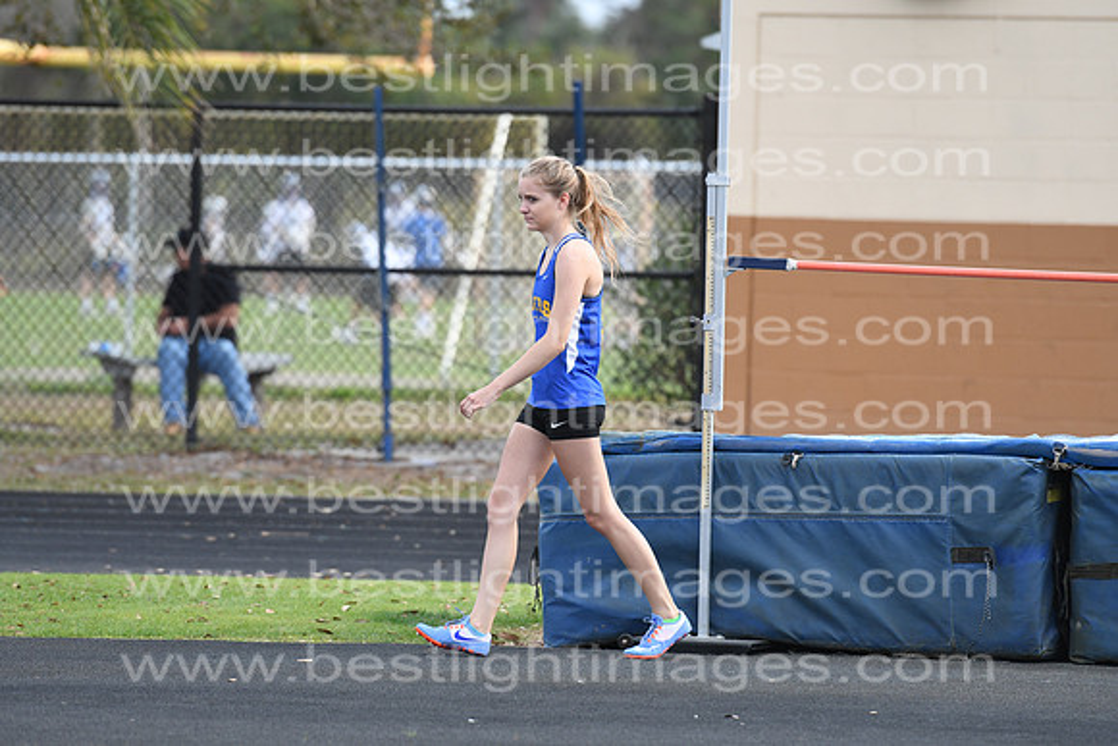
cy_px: 373
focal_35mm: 300
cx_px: 559
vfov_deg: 4.6
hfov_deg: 6.9
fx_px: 9318
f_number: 4
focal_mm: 200
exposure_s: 1/1250
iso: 400
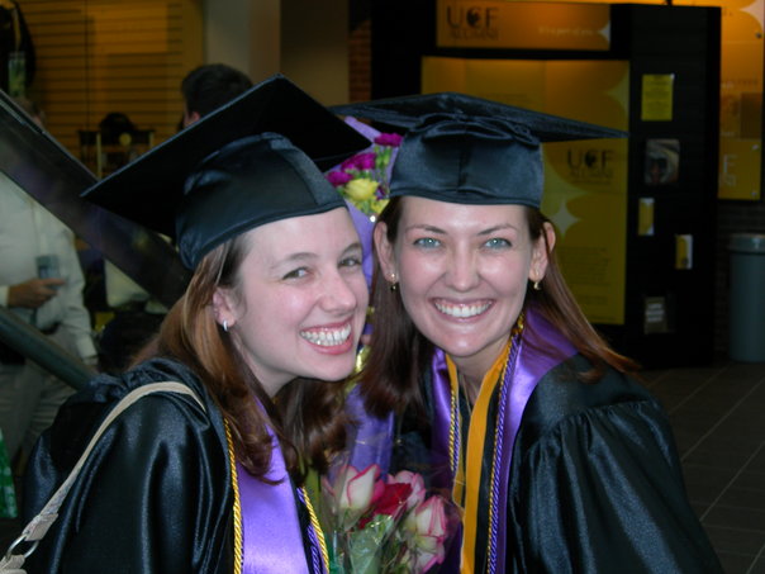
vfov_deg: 24.0
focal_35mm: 61
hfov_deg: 31.7
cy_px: 287
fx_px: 1348
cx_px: 382
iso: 50
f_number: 3.5
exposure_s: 1/60.1
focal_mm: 12.7
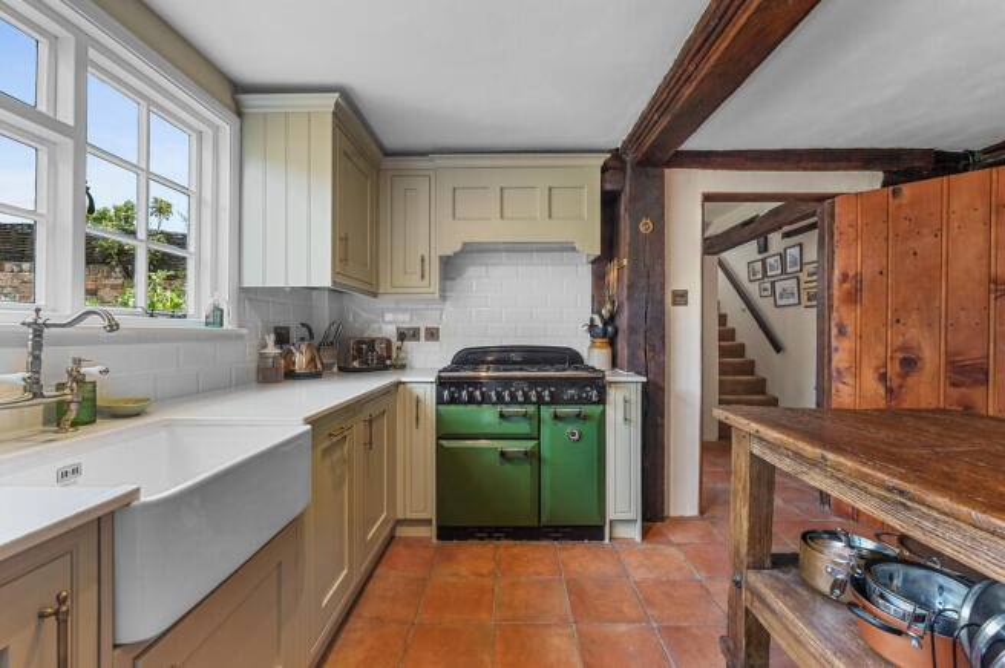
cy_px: 334
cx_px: 502
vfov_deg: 75.4
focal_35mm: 16
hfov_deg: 98.6
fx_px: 432
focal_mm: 15.5
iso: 400
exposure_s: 1
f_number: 8
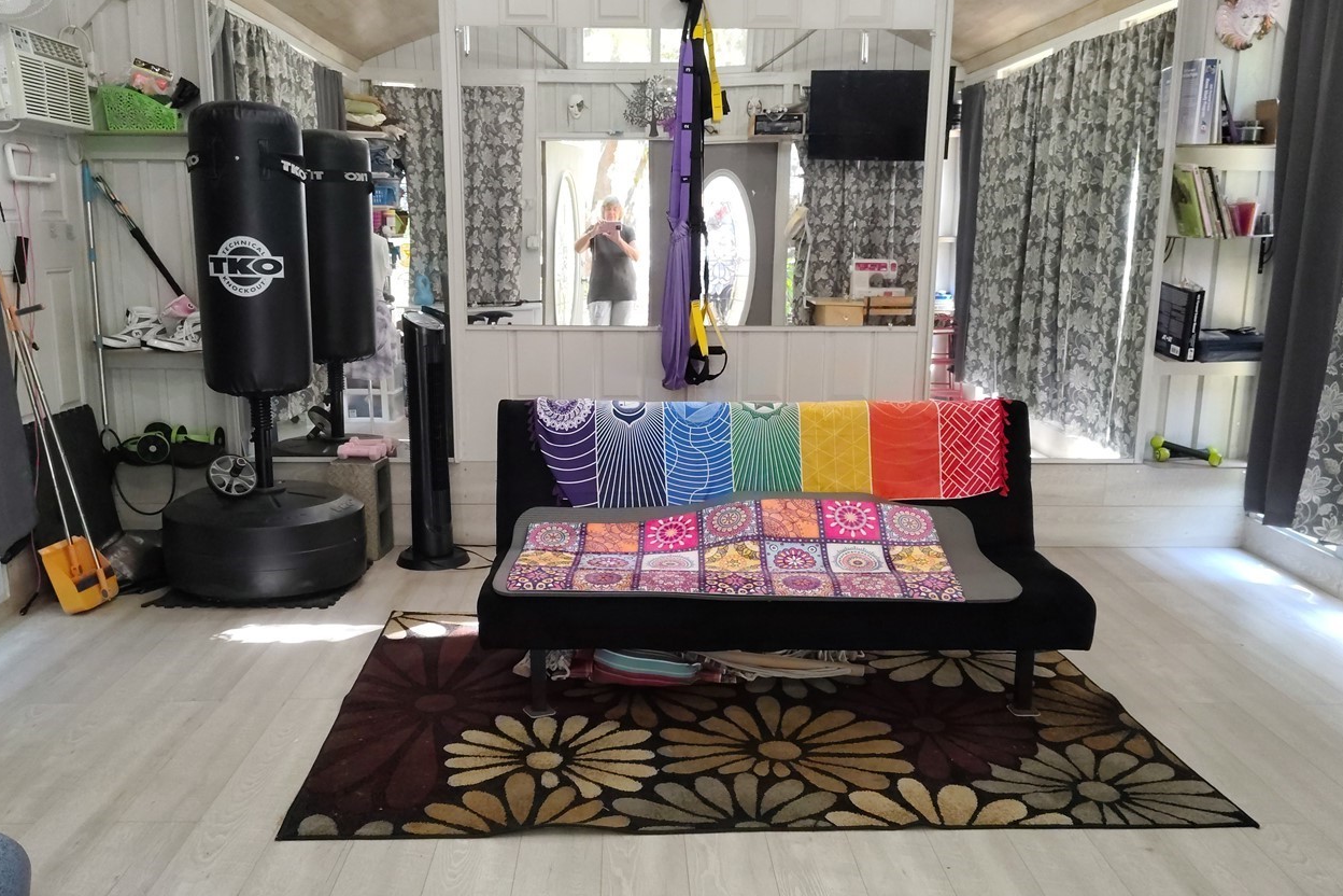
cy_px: 491
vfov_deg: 41.1
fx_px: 1194
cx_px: 645
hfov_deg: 58.7
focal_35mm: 32
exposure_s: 1/91.5
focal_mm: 5.56
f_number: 1.8
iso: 400
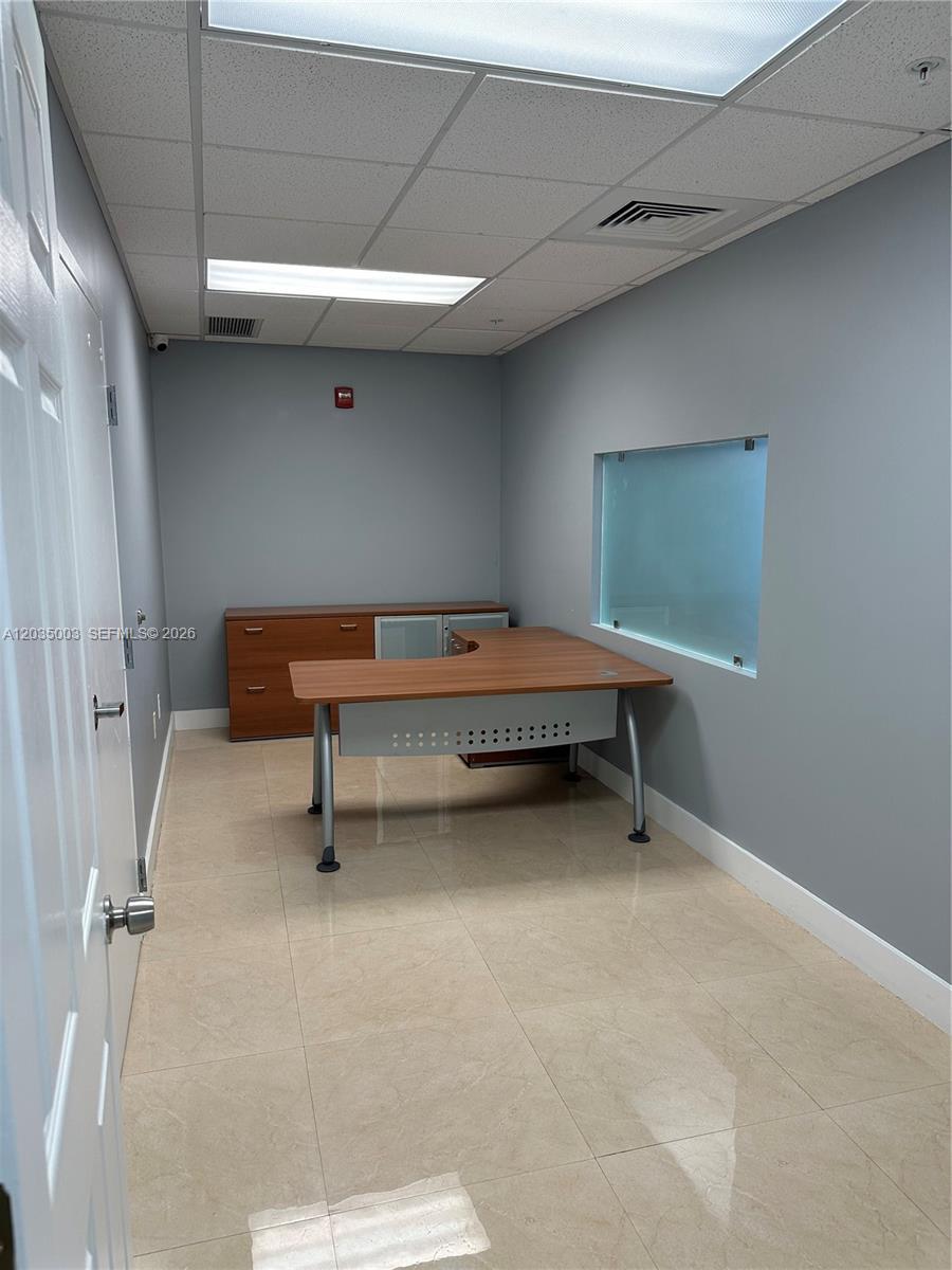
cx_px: 476
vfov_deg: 71.6
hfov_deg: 56.8
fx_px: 880
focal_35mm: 24
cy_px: 635
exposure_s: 1/130
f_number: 1.78
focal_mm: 6.86
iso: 100
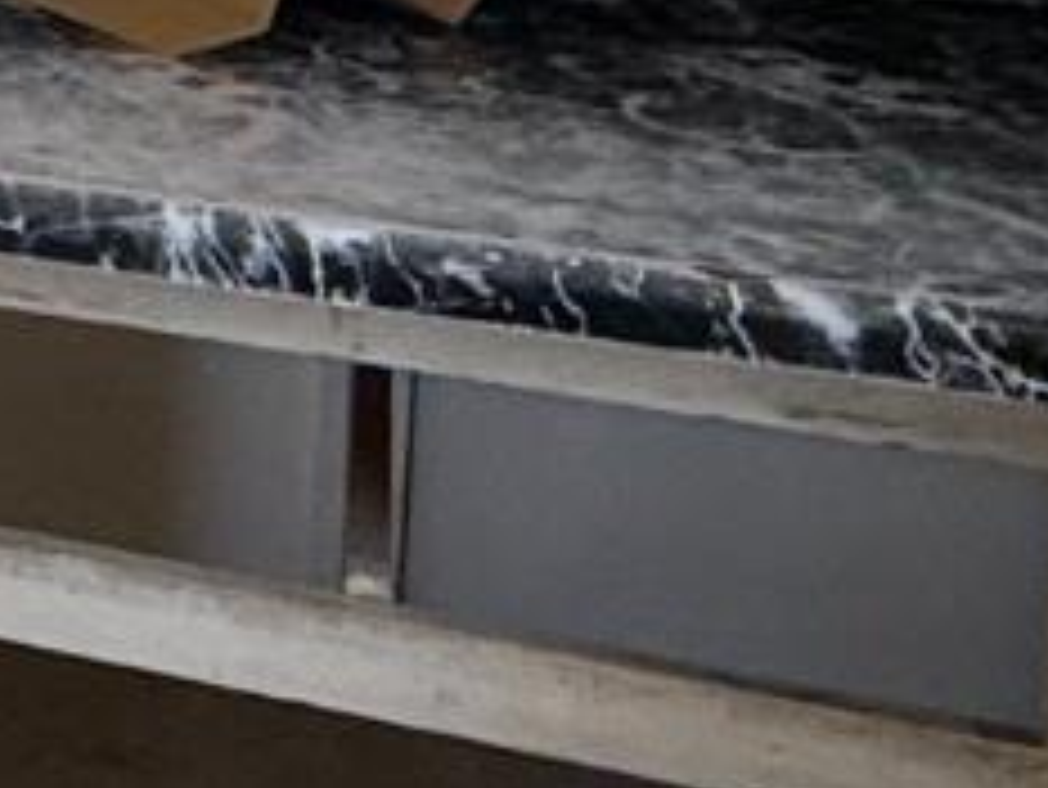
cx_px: -1214
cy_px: -331
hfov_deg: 15.7
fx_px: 2726
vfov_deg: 15.4
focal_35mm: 90
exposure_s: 1/99
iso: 250
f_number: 2.2
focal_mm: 2.22
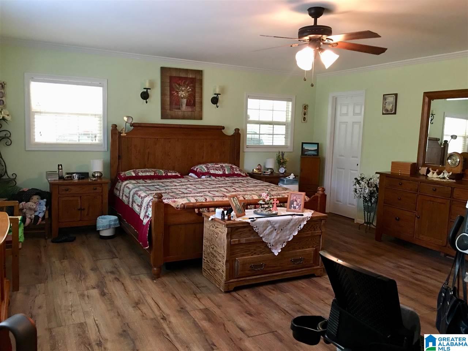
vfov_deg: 48.2
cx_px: 234
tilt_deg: -5.2
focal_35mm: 29
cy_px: 176
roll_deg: -2.1
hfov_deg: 61.7
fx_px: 392
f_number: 2.2
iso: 80
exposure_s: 1/10
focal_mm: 4.15
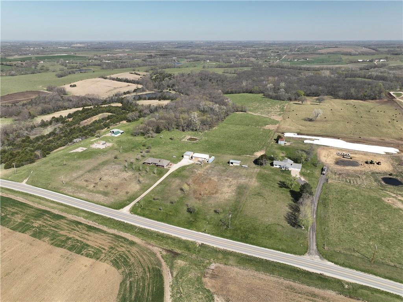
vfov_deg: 56.8
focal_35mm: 24
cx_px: 202
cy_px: 151
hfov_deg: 71.6
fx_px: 279
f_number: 2.8
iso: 100
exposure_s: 1/100
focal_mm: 12.29
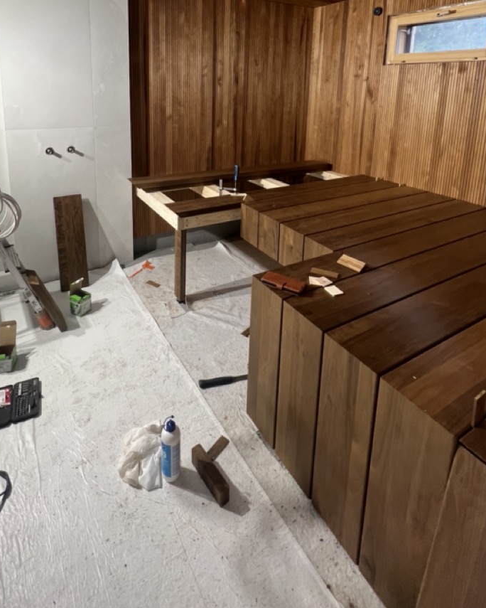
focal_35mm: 19
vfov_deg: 77.2
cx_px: 206
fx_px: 342
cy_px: 154
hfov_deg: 70.4
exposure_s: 1/50
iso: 125
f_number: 1.8
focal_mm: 1.57
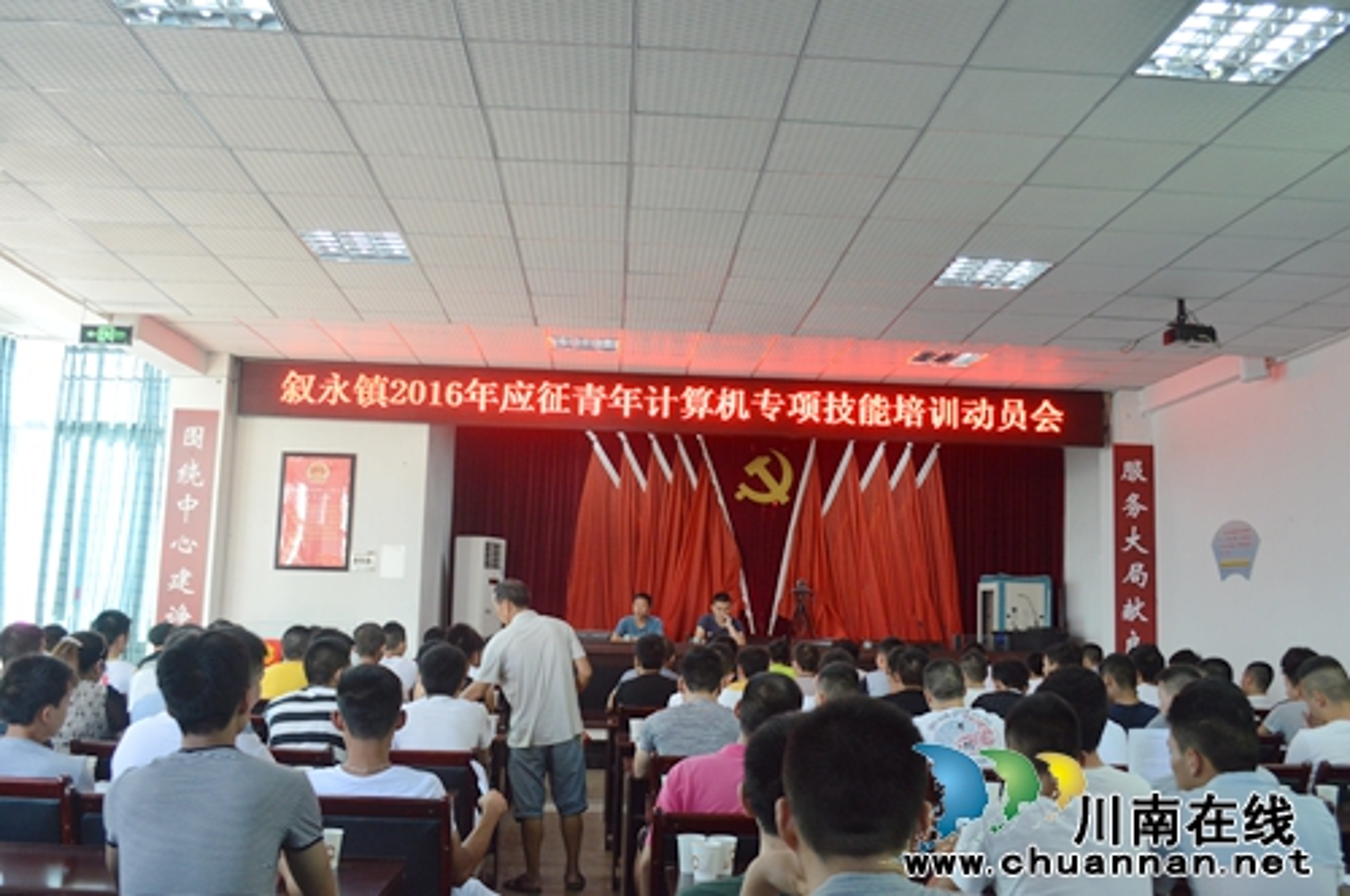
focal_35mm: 33
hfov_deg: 57.3
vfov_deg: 39.9
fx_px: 1236
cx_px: 675
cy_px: 448
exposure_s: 1/50
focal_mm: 22
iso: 800
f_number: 5
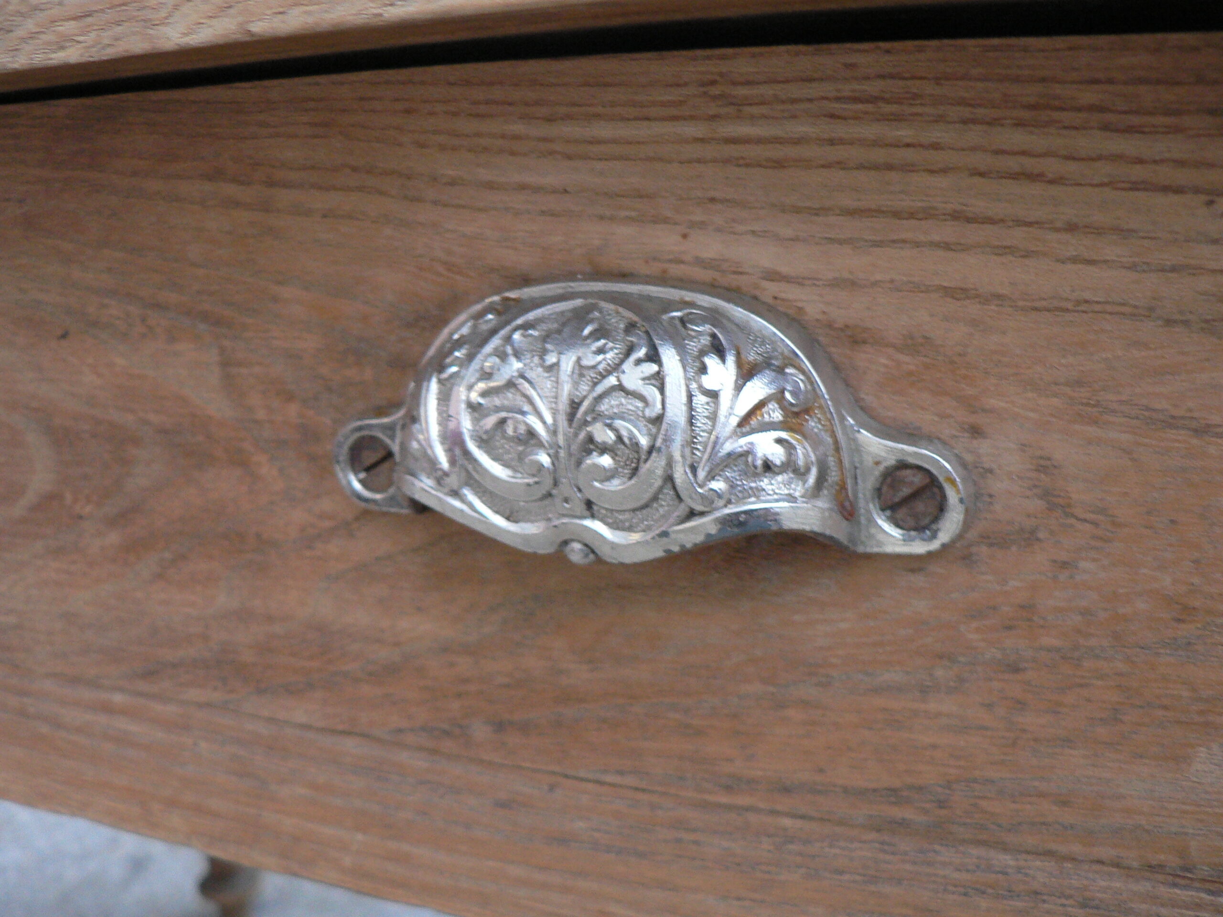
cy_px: 458
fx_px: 1272
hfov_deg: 51.4
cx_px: 612
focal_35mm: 36
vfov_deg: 39.7
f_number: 2.8
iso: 200
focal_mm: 6
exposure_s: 1/15
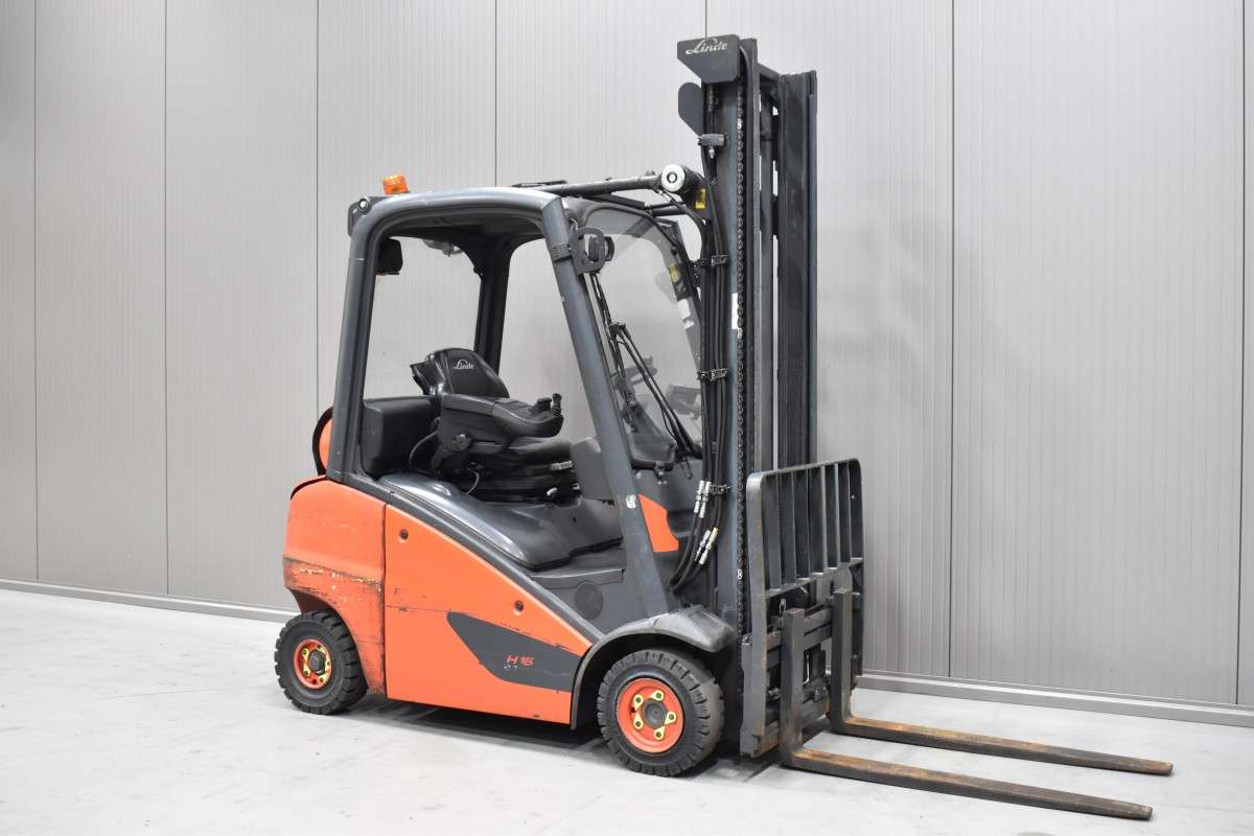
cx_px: 627
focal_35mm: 38
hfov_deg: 51.3
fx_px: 1306
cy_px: 418
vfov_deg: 35.5
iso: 1600
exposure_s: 1/25
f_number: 5
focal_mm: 25
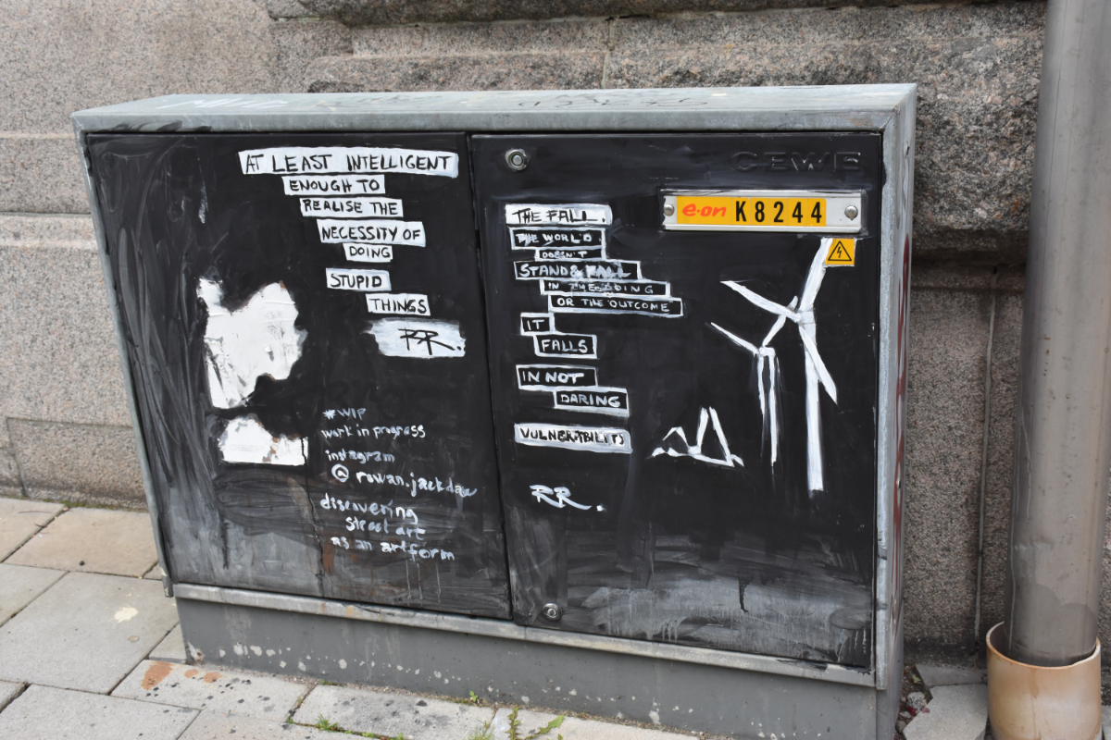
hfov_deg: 43.6
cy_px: 370
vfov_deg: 29.9
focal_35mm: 45
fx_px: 1389
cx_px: 556
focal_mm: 30
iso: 800
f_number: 8
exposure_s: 1/320
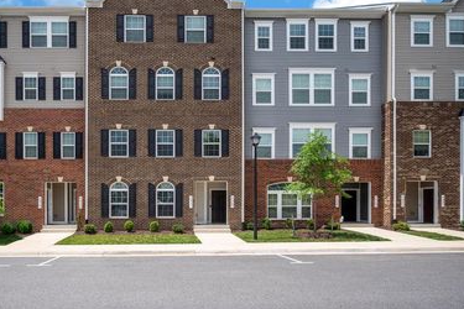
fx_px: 318
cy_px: 122
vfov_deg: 51.5
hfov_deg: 70.7
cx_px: 166
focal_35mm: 25
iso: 100
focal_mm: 18.5
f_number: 7.1
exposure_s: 1/320
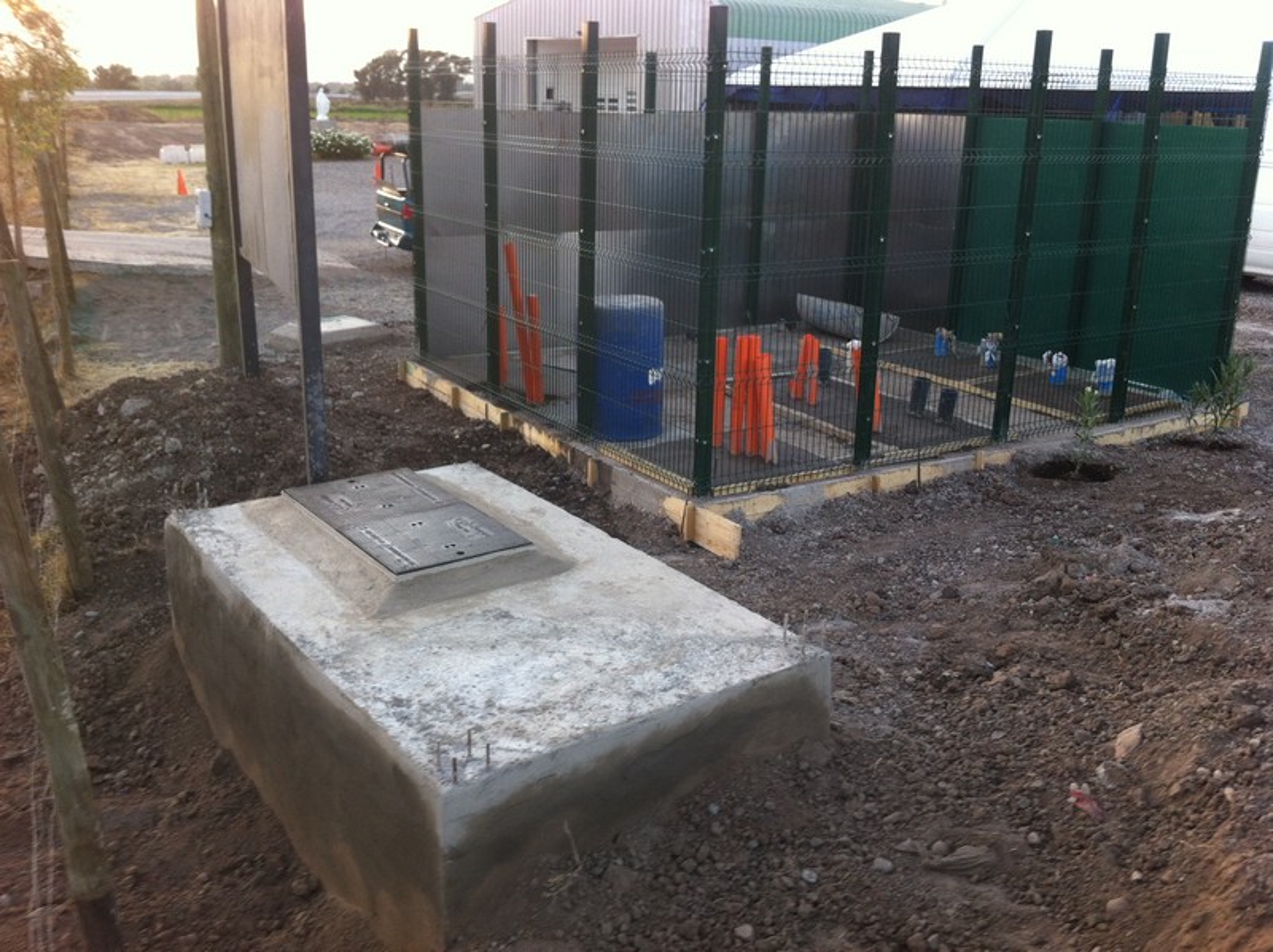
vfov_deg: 40.6
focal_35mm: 35
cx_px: 636
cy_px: 476
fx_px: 1286
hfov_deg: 52.7
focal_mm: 3.85
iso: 80
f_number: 2.8
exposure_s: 1/30
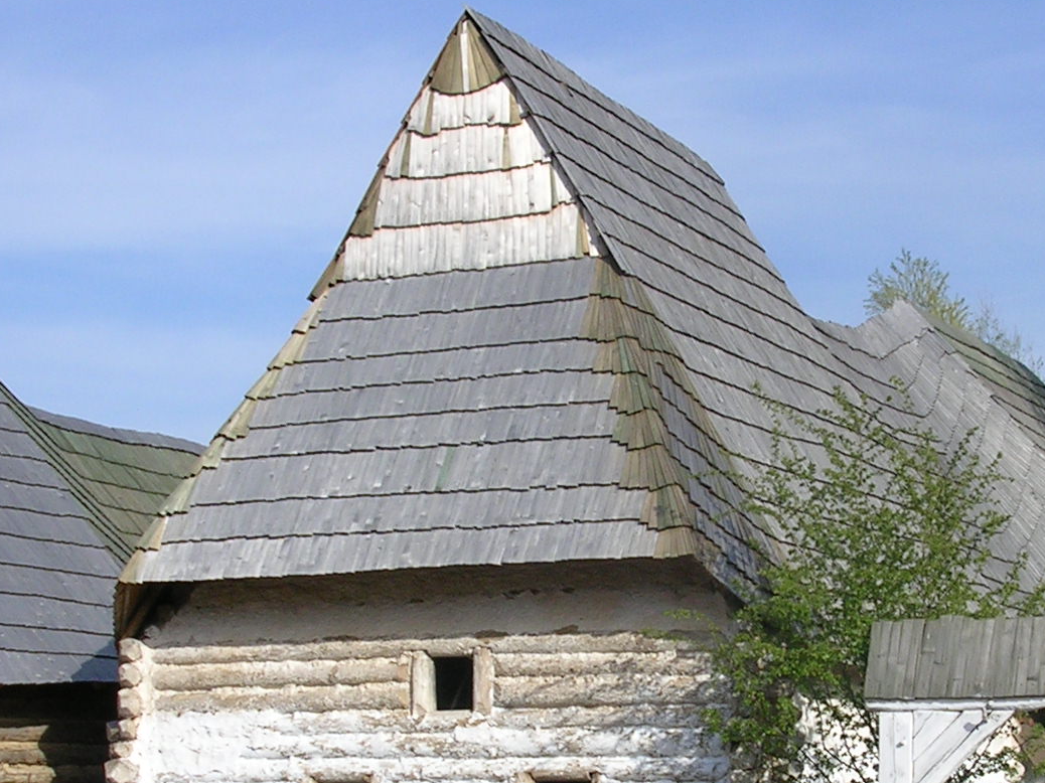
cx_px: 733
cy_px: 637
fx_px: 2264
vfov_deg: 19.4
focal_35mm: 75
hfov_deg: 25.8
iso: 50
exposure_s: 1/371
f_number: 5.6
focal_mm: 5.8
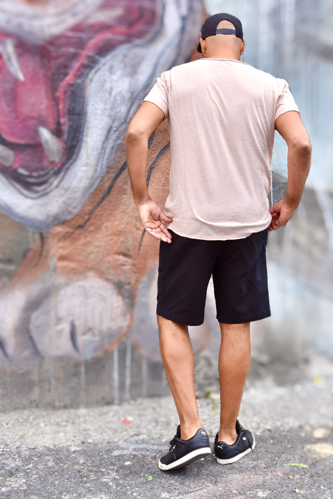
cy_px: 250
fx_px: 936
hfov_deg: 20.2
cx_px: 166
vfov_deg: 29.9
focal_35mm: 68
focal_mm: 45
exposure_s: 1/500
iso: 560
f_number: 8
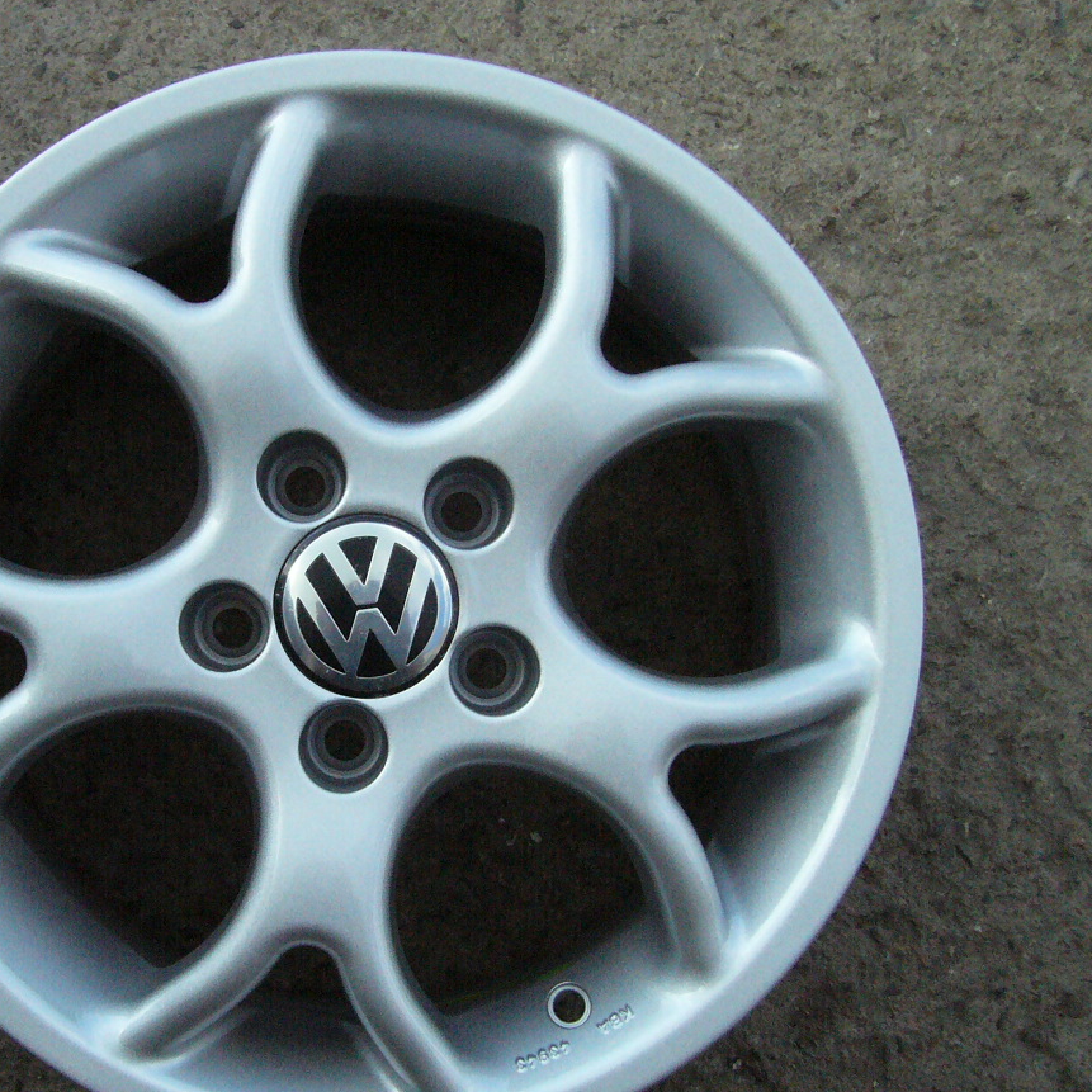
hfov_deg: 36.5
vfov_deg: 36.8
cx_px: 384
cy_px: 605
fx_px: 1642
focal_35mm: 46
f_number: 5.6
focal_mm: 5.8
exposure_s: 1/640
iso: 400
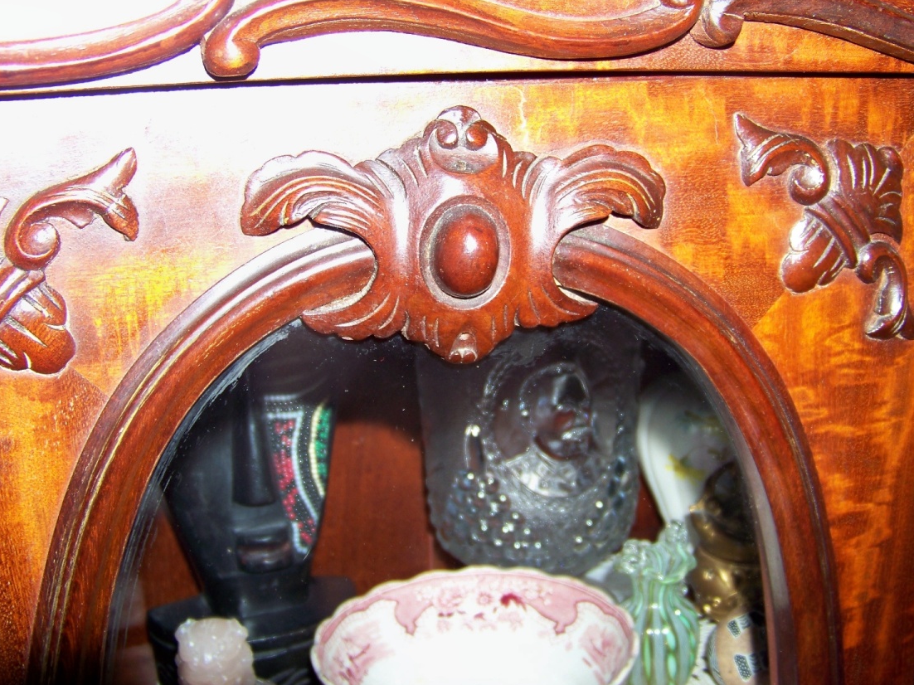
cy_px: 313
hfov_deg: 46.8
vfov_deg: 35.9
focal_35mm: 40
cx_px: 479
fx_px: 1056
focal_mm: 5.85
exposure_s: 1/30
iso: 64
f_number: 2.8
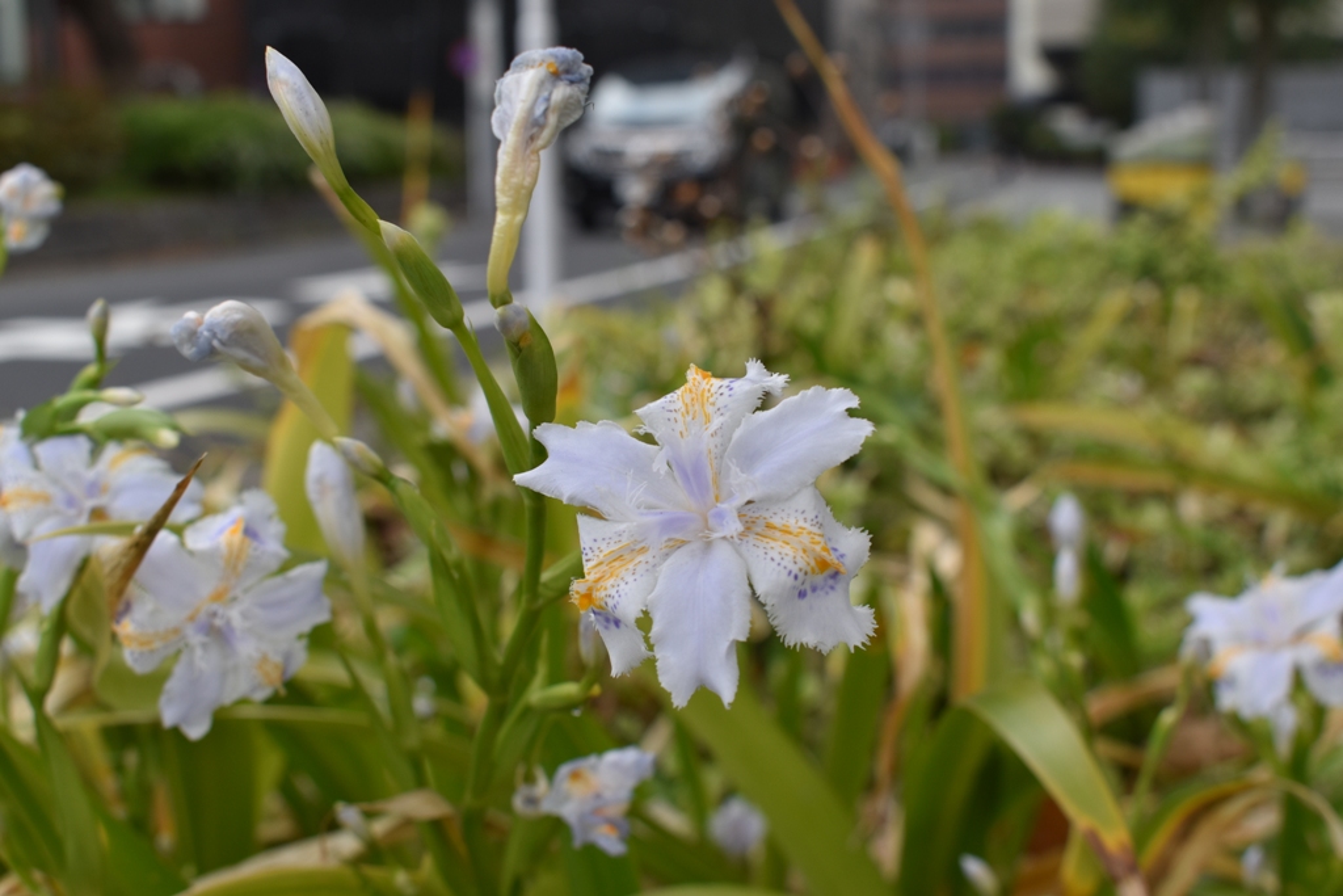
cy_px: 448
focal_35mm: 46
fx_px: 1735
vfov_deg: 29.0
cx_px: 672
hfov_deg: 42.3
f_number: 8
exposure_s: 1/250
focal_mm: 31
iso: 220
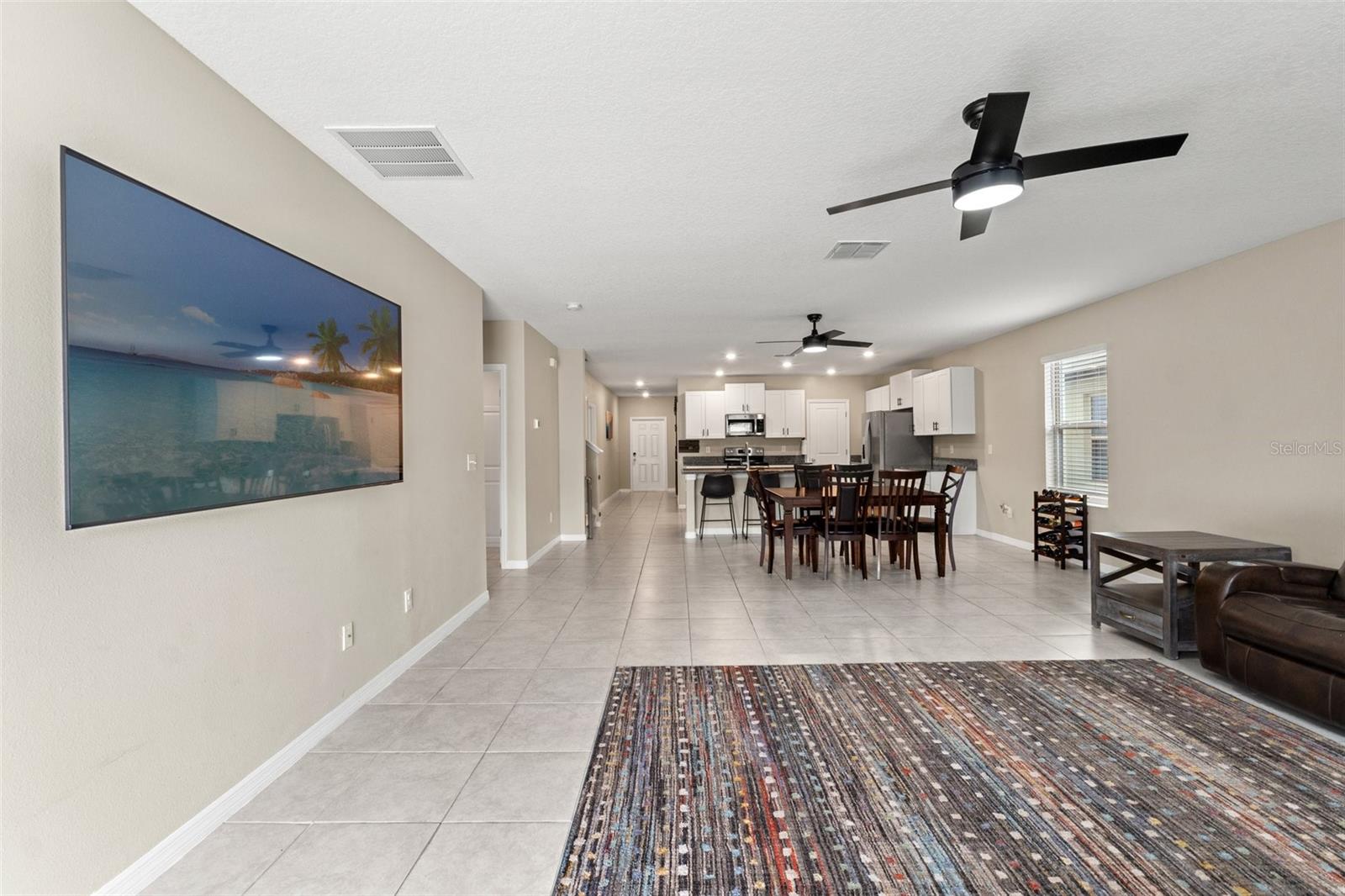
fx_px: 560
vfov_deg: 77.3
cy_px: 448
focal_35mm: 15
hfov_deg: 100.4
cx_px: 672
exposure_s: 1/5
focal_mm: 10
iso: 400
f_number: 8
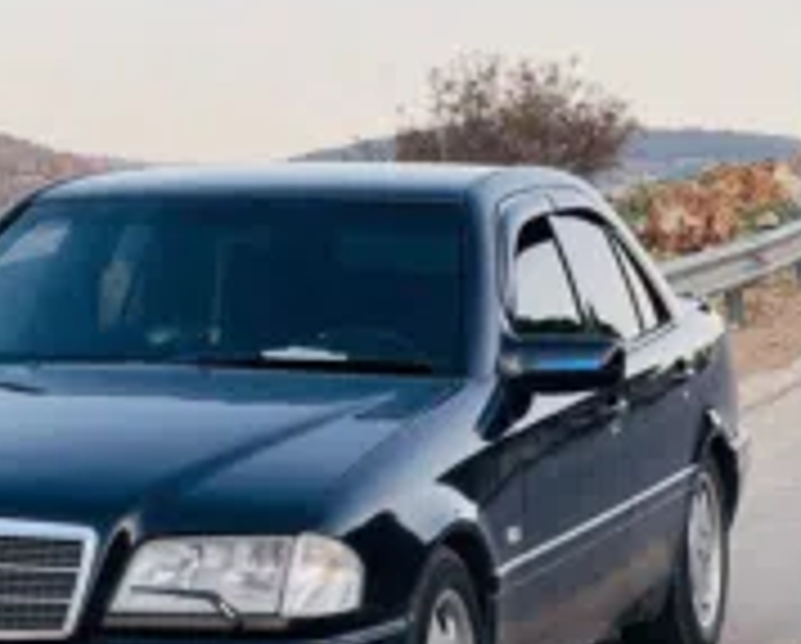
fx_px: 3324
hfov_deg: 13.7
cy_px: 333
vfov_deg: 11.1
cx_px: 171
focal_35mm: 140
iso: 40
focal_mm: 7.5
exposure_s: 1/121
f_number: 2.2
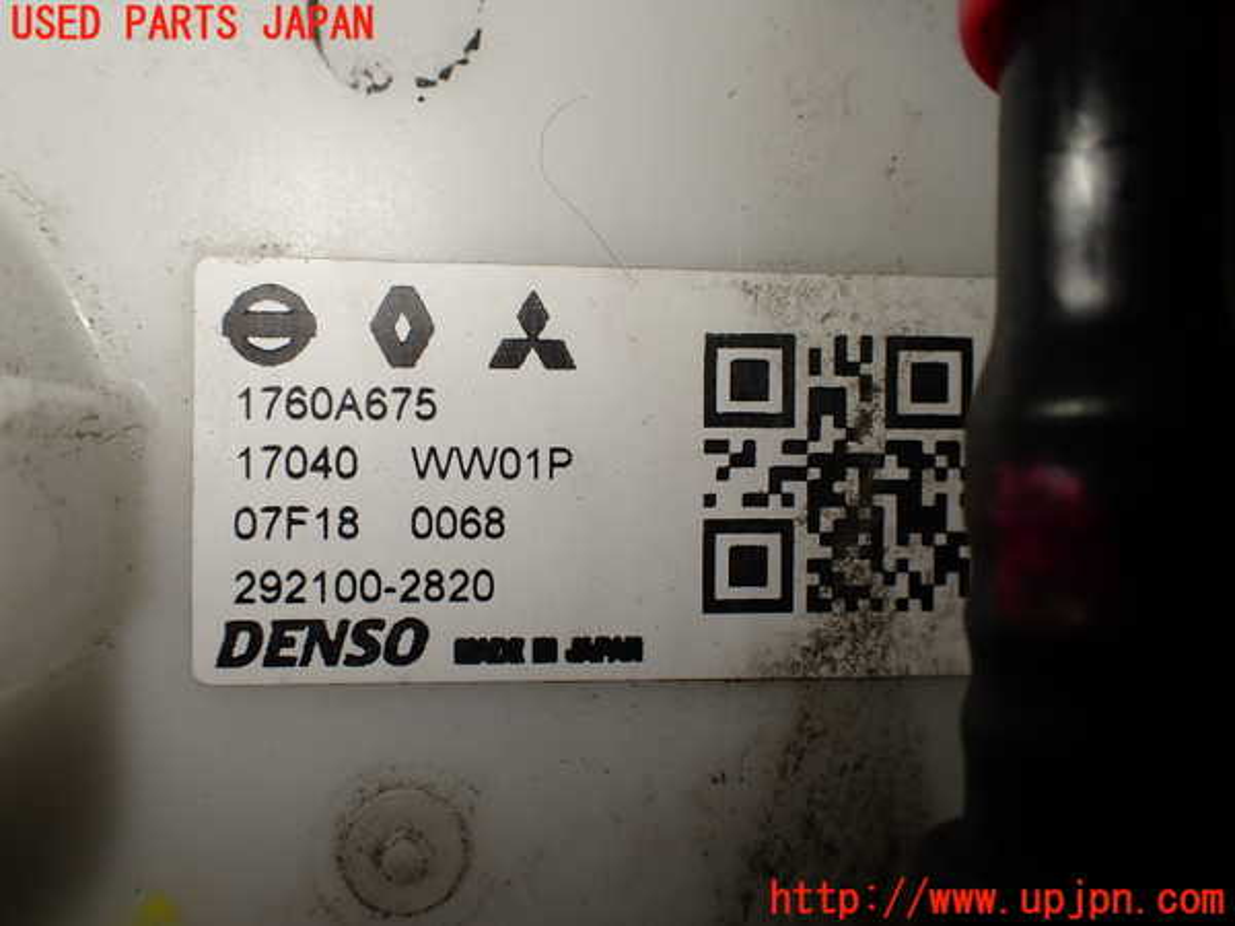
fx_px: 1070
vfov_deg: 46.8
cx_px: 618
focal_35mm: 30
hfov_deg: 60.0
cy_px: 463
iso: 100
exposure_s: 1/160
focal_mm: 5.4
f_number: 3.2
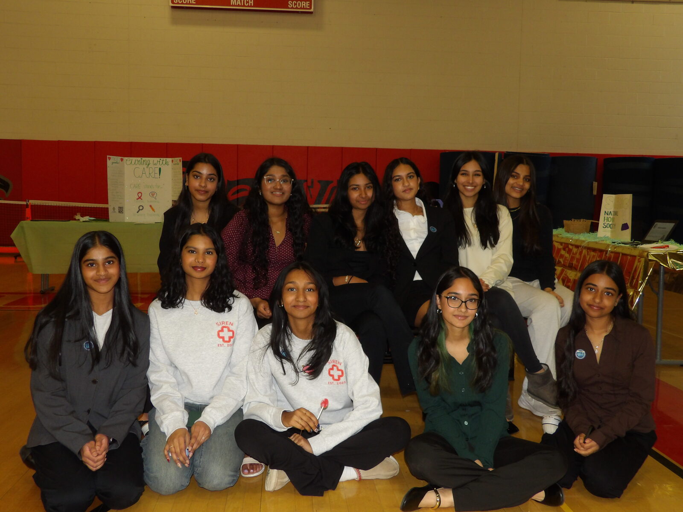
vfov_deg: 42.9
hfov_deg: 55.4
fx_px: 651
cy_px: 256
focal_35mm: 33
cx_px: 342
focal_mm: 5.9
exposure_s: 1/33
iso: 200
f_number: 3.6
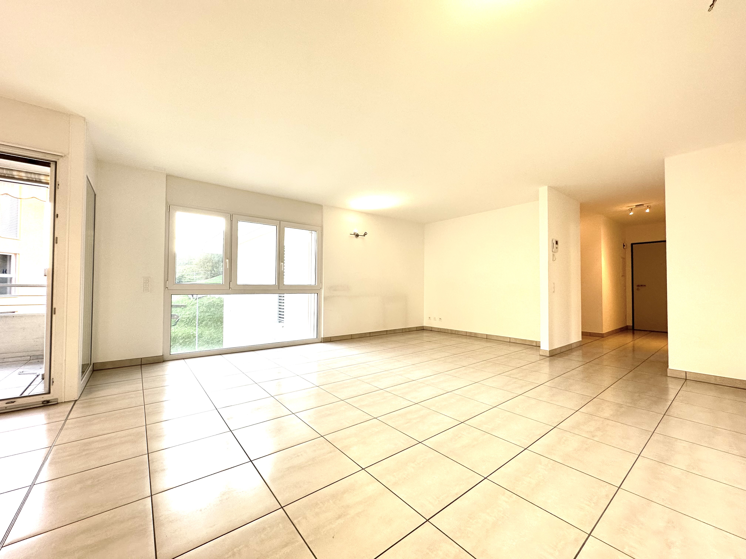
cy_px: 280
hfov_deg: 102.1
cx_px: 373
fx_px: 302
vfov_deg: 85.7
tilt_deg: +1.1
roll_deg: +0.2
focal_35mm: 14
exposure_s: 1/100
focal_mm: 2.22
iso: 64
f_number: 2.2
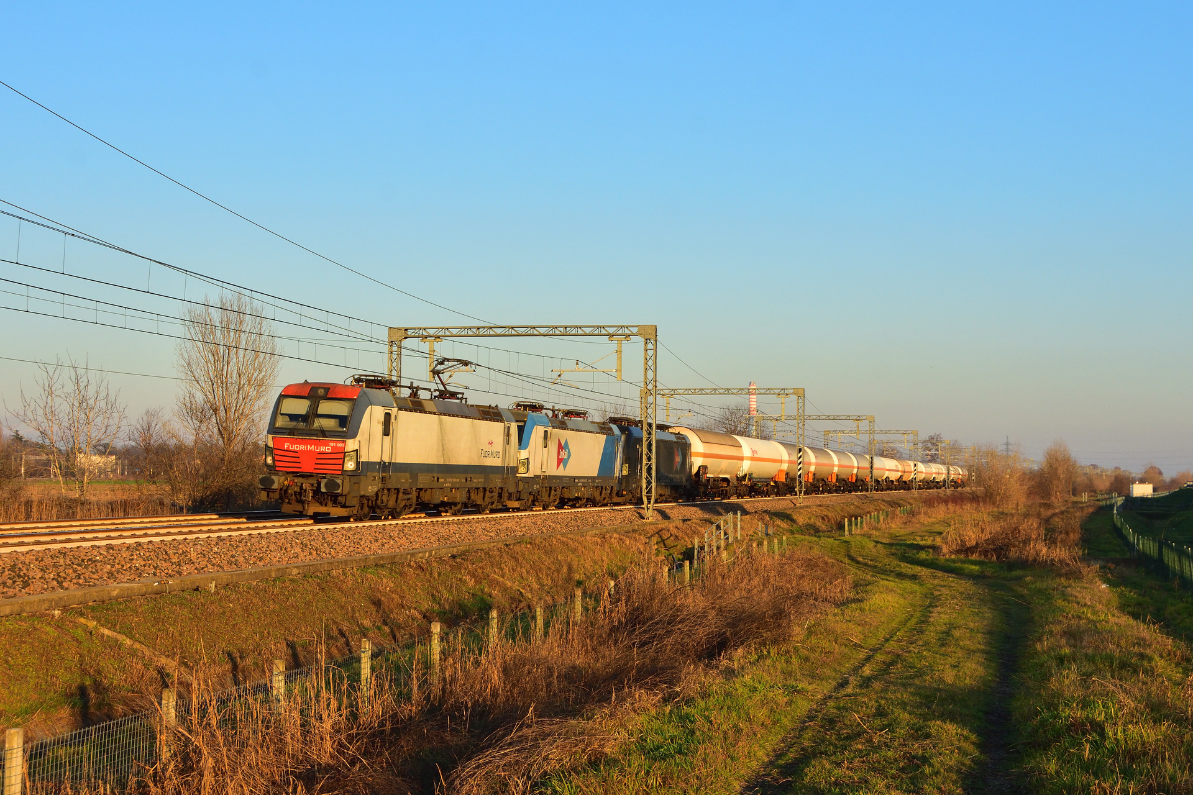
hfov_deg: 37.9
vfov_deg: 25.8
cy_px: 398
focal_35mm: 52
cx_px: 596
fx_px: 1740
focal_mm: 35
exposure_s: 1/800
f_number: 7.1
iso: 500
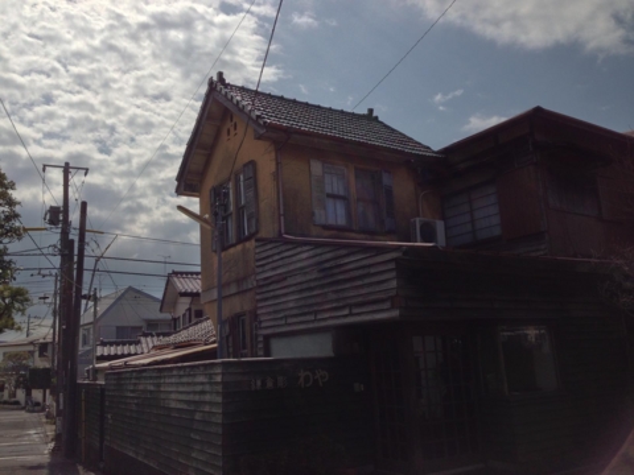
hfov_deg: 55.4
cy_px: 238
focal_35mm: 33
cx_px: 317
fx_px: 604
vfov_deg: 42.9
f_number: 2.4
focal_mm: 4.13
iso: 50
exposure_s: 1/3012
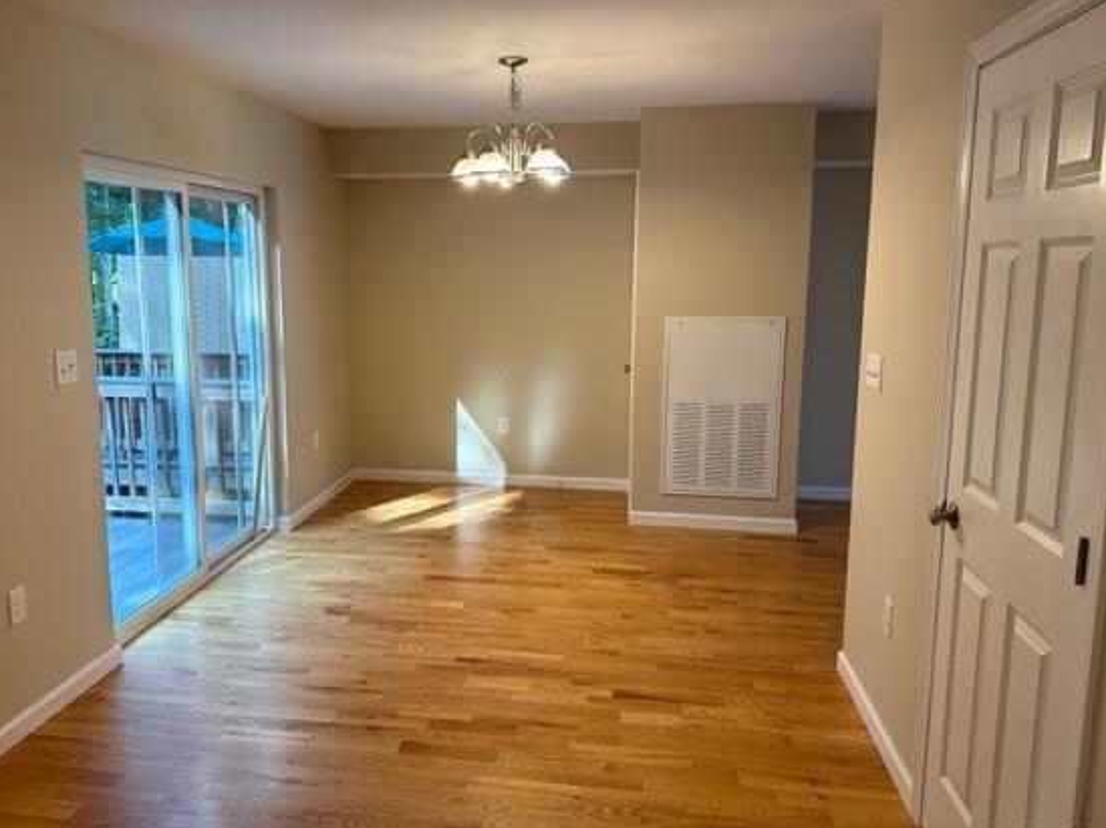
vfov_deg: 49.7
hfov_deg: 63.2
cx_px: 479
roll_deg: -1.3
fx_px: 894
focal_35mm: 28
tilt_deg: -9.8
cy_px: 413
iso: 125
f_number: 1.78
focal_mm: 6.86
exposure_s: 1/120
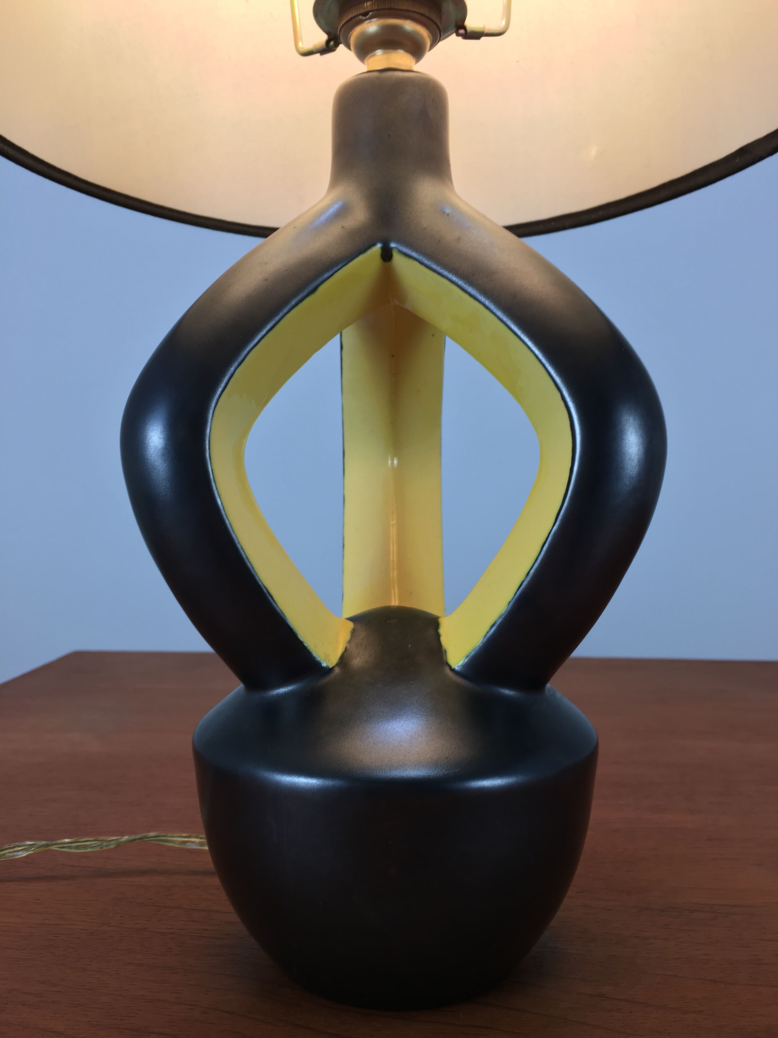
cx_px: 389
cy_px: 519
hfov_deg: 48.2
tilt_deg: -2.6
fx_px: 869
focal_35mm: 29
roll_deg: +0.5
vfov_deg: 61.7
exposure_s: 1/50
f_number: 2.2
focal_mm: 4.15
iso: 25
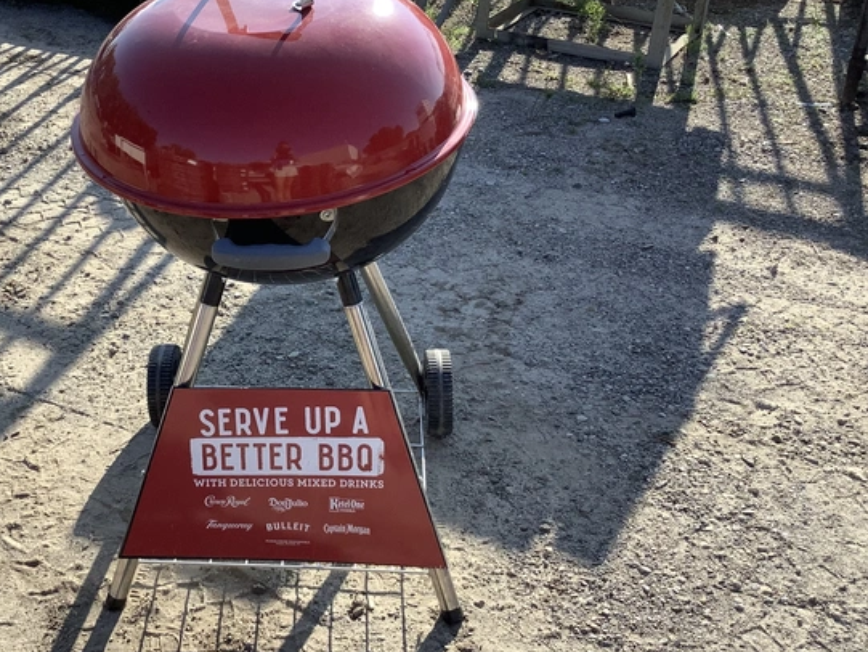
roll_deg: +0.8
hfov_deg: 43.0
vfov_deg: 33.6
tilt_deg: -32.0
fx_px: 1078
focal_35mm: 43
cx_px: 268
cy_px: 346
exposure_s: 1/754
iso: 25
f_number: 2.4
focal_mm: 3.3
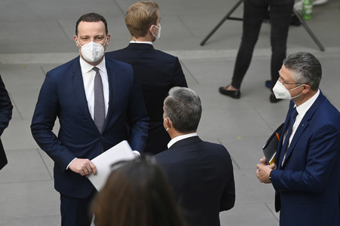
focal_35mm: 200
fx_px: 1887
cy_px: 113
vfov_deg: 6.9
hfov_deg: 10.3
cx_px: 170
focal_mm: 200
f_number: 5.6
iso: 1600
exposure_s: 1/640
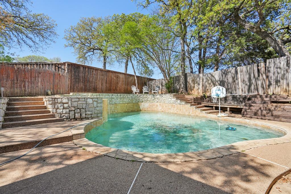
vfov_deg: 73.7
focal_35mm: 16
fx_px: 129
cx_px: 146
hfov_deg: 96.8
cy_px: 97
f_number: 8
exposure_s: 1/200
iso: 100
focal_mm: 16
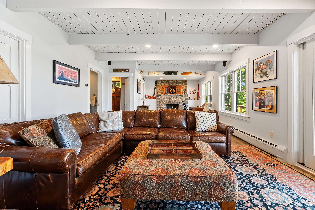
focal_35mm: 15
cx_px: 158
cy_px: 105
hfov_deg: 100.4
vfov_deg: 77.3
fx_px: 131
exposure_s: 1/4
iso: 320
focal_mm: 10
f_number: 9
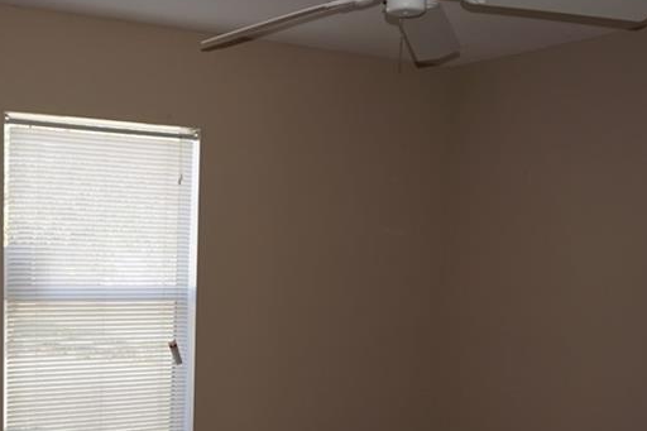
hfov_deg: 40.2
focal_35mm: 48
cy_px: 332
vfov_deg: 27.6
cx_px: 177
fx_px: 862
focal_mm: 16
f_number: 3.5
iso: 125
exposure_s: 1/60
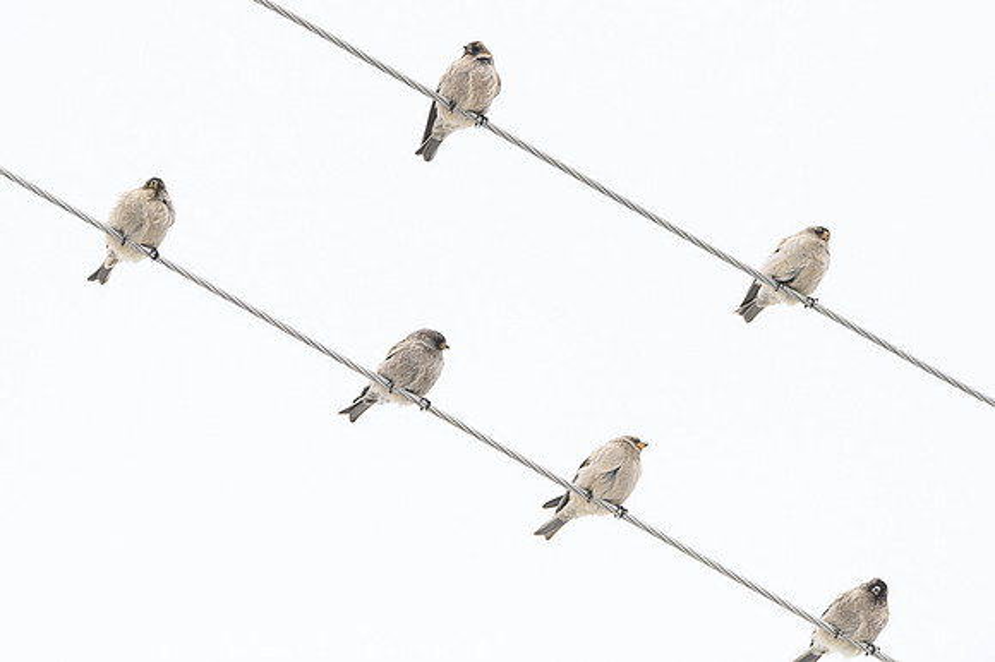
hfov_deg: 4.1
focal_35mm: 500
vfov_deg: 2.7
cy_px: 331
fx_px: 13811
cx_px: 498
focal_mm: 500
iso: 400
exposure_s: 1/2500
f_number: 4
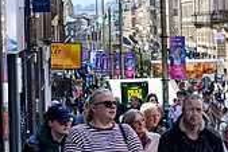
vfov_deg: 5.7
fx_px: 1521
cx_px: 291
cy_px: 17
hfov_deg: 8.5
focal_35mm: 240
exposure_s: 1/640
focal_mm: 70
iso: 500
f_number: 5
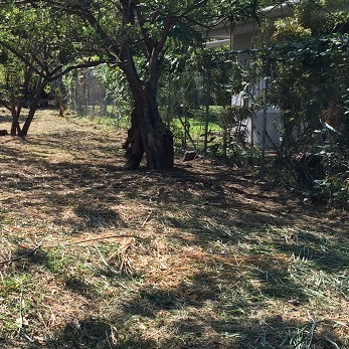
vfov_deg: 24.9
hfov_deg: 24.5
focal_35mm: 69
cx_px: 53
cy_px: 129
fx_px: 787
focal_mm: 4.15
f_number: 2.2
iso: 32
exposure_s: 1/933
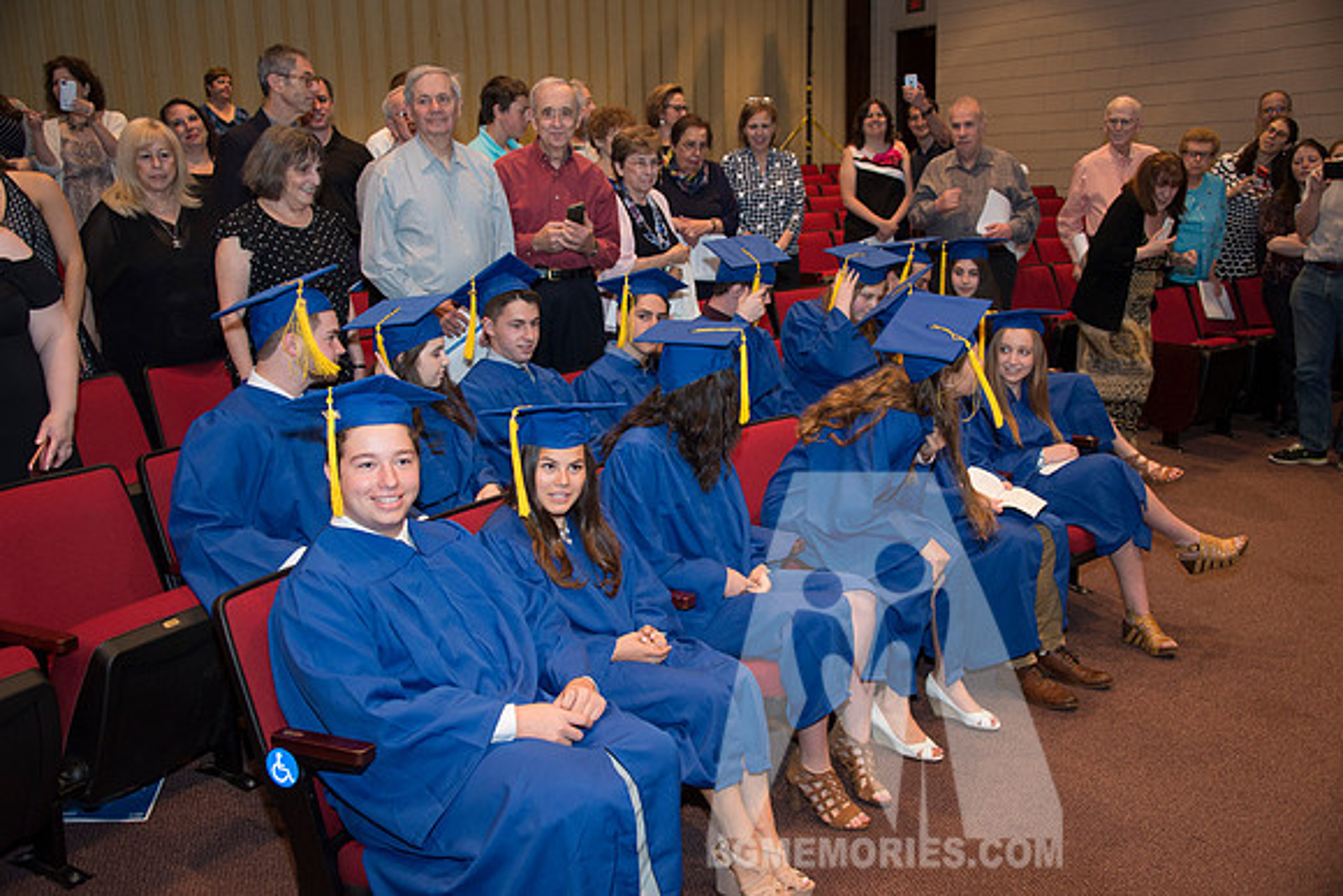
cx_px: 672
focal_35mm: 36
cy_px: 448
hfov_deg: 53.1
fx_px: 1343
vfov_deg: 36.9
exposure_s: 1/80
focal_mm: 36
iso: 2000
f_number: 4
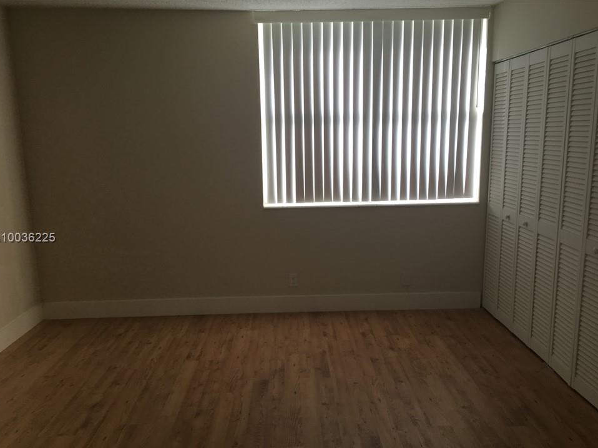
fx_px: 535
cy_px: 238
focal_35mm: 31
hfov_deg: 58.3
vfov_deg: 45.4
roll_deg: +1.0
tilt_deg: -10.5
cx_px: 310
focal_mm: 4.15
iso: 40
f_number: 2.2
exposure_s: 1/30
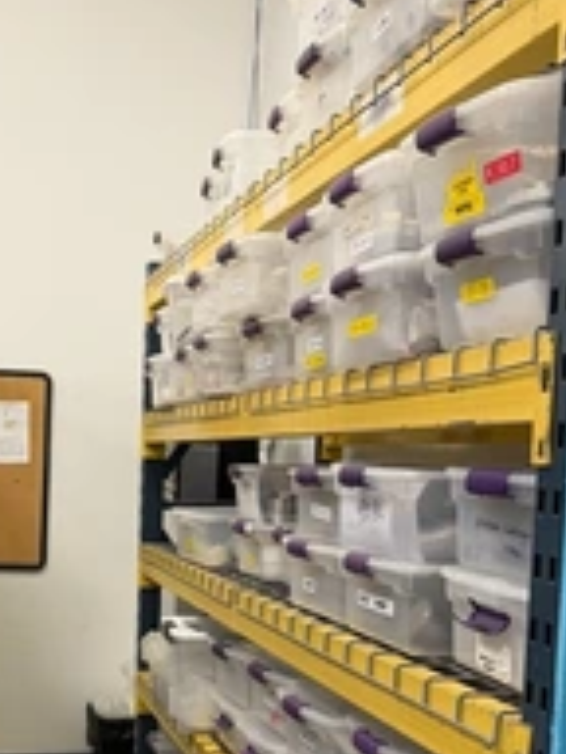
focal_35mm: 50
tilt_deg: -6.7
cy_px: 577
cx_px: 90
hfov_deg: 28.3
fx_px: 1090
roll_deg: -1.8
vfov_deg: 37.1
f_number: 1.78
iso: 160
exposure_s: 1/60
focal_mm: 6.76
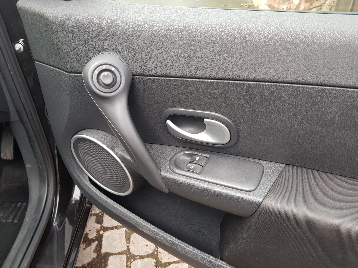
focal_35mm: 26
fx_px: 269
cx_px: 179
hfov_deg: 67.3
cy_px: 134
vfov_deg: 53.1
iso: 80
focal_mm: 4.2
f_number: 1.7
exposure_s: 1/100
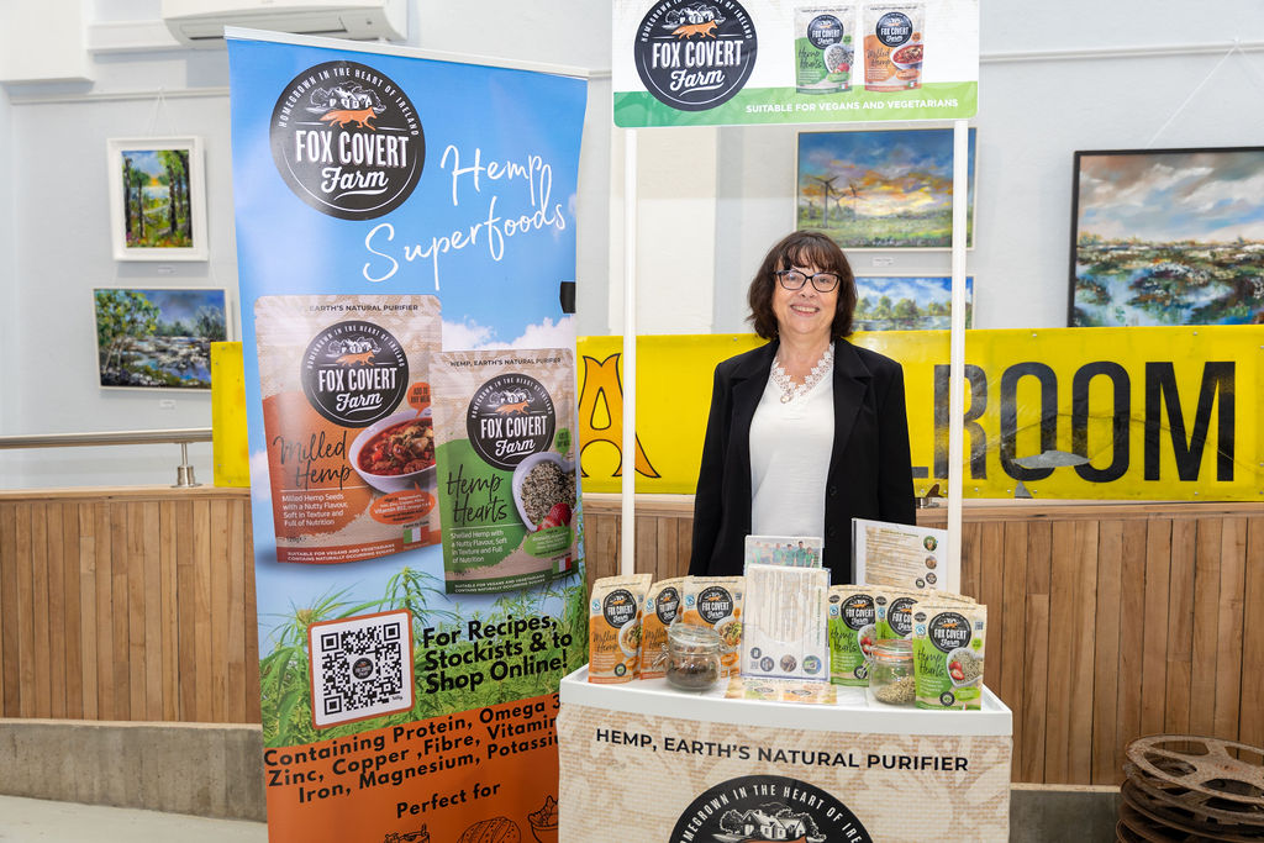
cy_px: 425
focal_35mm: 32
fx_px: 1123
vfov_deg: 41.1
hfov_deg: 58.7
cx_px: 632
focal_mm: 31.3
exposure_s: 1/250
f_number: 2.8
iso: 400
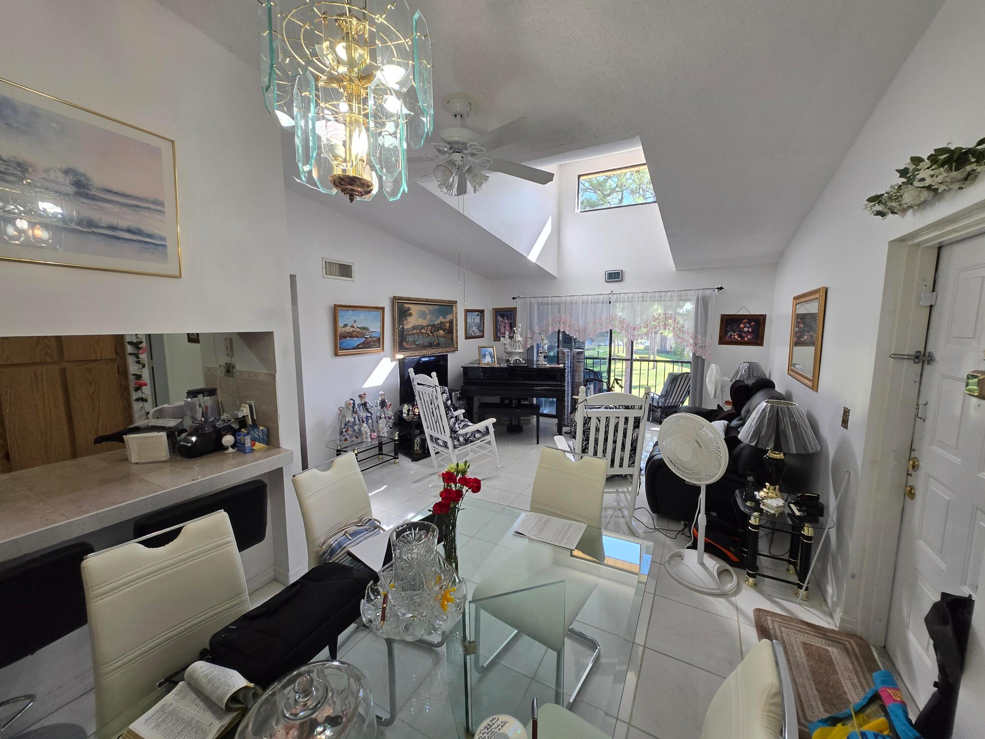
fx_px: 370
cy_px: 370
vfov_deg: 89.9
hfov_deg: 106.2
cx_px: 492
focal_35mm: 13
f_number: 2.2
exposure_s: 1/60
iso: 40
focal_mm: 1.7
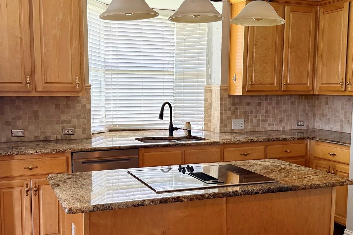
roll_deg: +0.5
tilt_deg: -6.3
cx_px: 162
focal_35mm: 42
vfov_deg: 31.8
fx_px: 412
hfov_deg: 46.4
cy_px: 133
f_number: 1.78
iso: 200
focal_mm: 6.76
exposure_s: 1/61
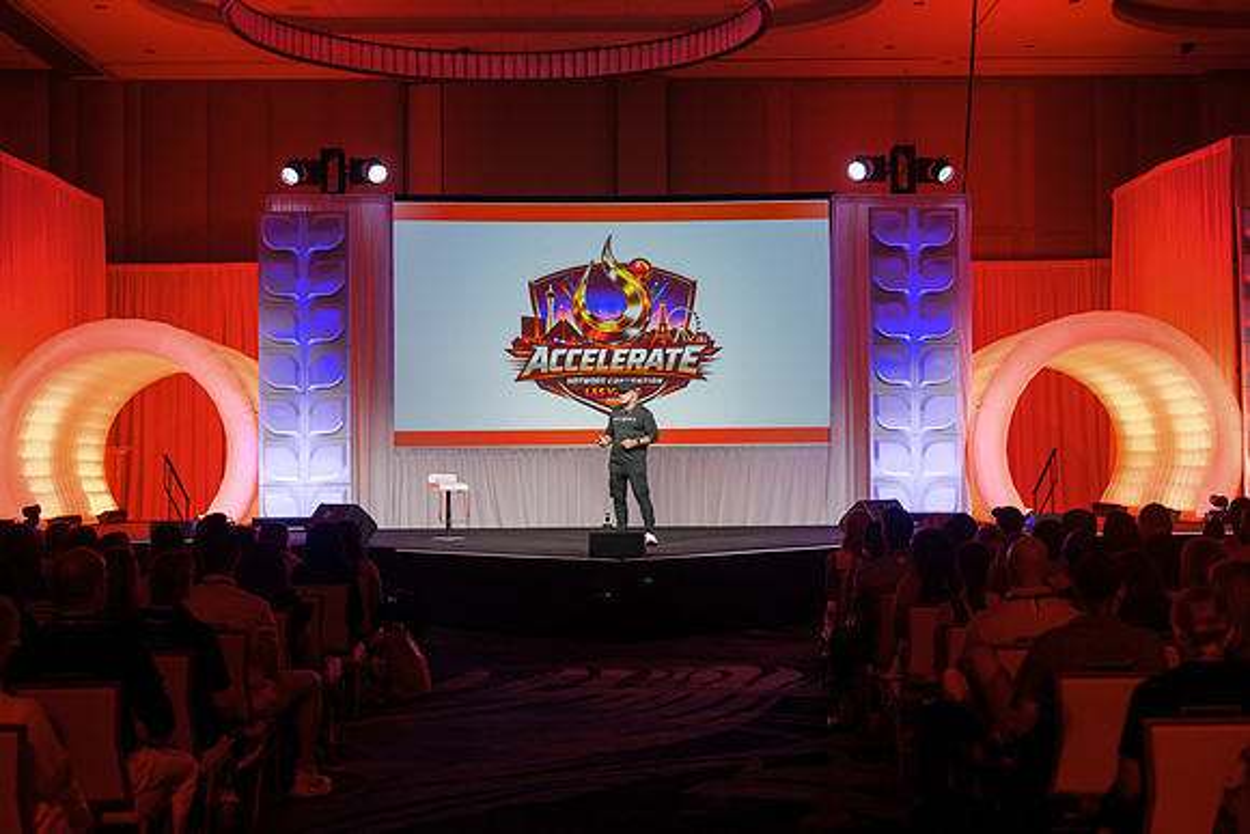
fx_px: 1736
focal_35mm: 50
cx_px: 625
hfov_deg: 39.6
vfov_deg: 27.0
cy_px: 417
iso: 400
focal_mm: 50
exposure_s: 1/200
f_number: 2.8
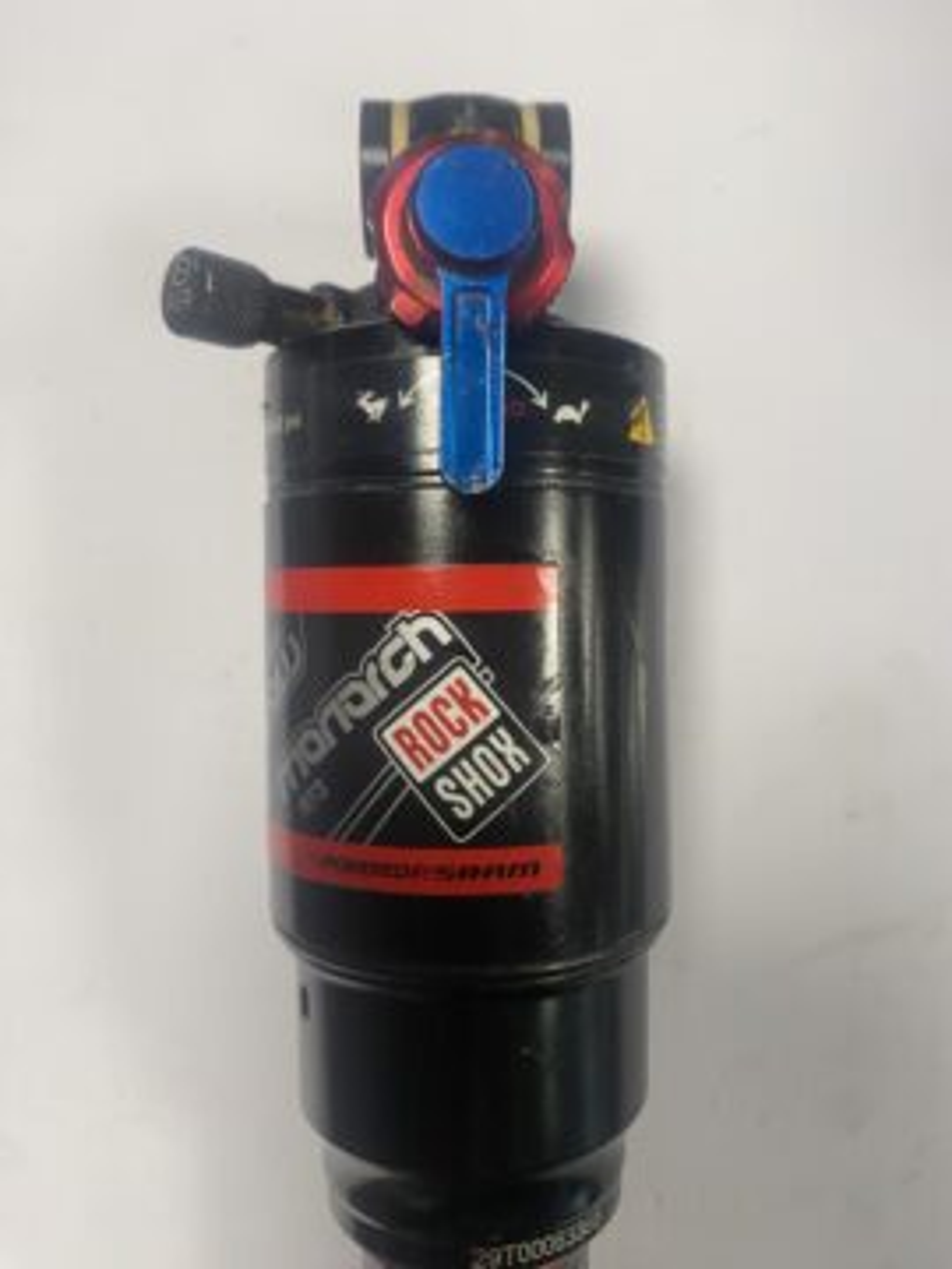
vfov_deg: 69.4
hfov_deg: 54.9
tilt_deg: -85.7
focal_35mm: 25
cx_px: 476
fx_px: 917
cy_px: 634
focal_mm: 4.25
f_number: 1.8
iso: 64
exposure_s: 1/50
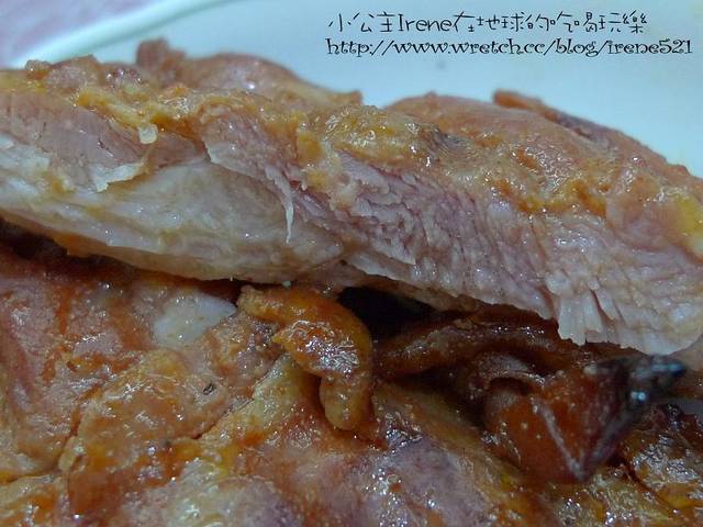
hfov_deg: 40.4
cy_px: 264
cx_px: 352
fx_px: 955
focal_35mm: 47
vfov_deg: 30.9
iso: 400
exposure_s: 1/30
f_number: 2.1
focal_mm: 5.4
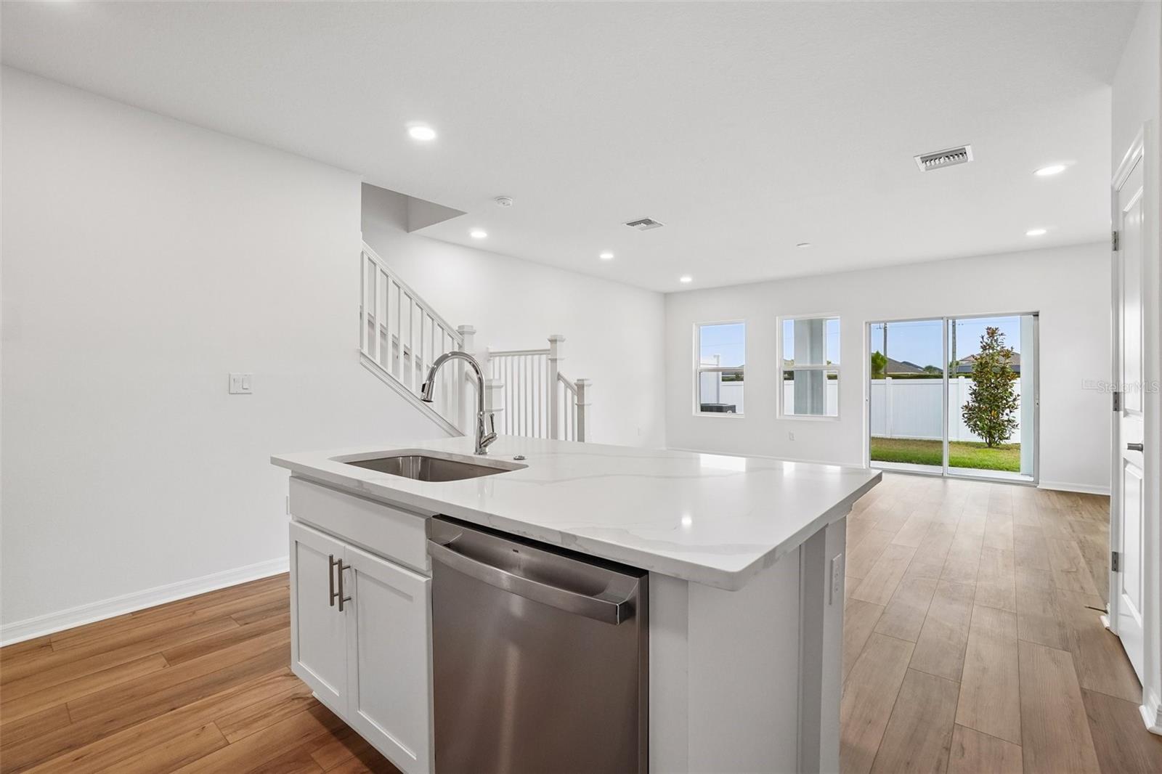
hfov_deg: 100.4
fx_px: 484
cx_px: 581
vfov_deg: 77.3
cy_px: 387
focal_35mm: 15
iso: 250
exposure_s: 1/30
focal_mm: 10
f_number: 8
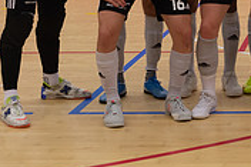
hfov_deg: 14.8
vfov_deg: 10.2
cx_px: 332
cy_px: -43
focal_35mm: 132
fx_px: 919
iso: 1100
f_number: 4
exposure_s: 1/250
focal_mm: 40
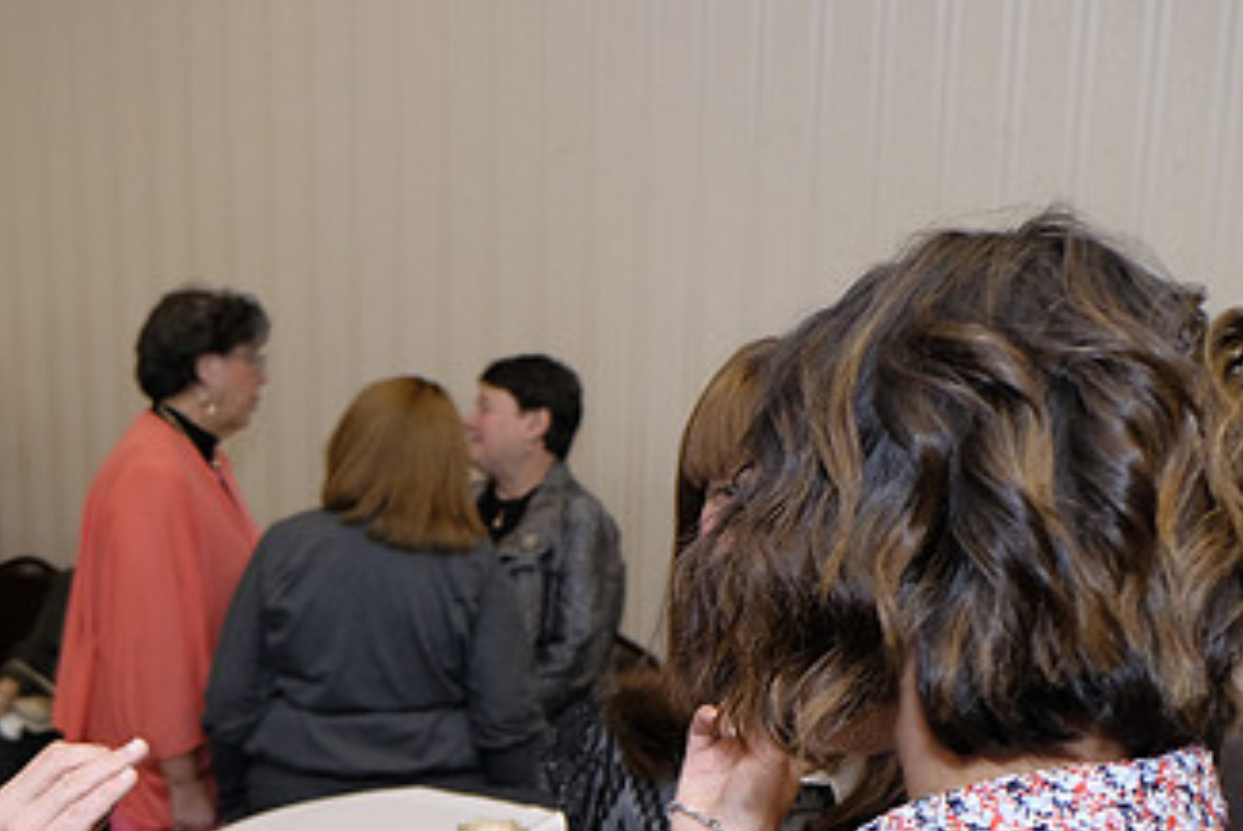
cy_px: 699
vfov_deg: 27.4
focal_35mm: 48
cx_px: 400
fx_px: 1659
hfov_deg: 40.5
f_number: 2.8
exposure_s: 1/180
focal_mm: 18
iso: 800
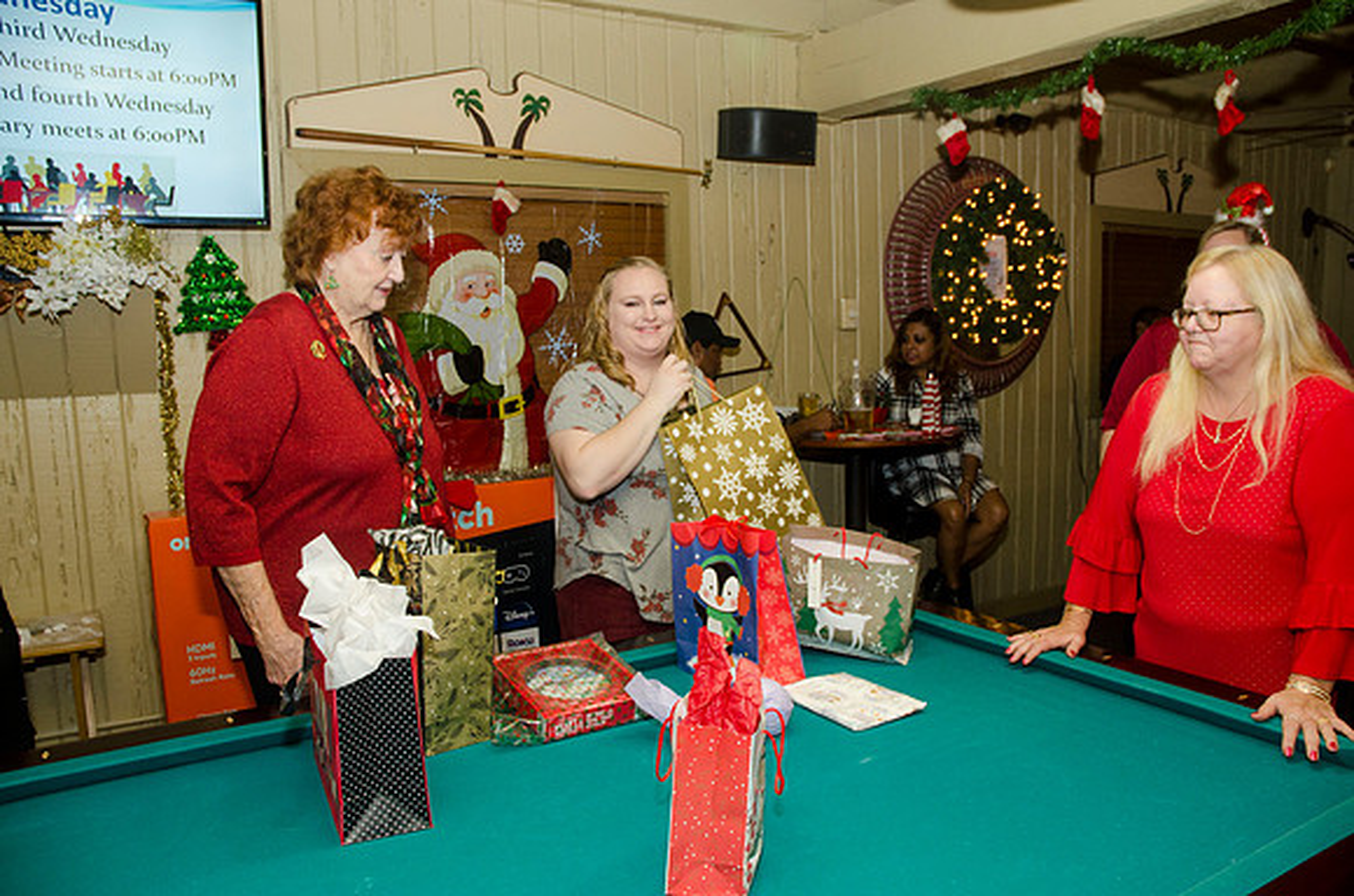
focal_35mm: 27
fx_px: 1013
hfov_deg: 67.5
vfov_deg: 47.7
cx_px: 677
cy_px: 448
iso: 400
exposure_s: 1/60
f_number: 5.6
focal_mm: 18
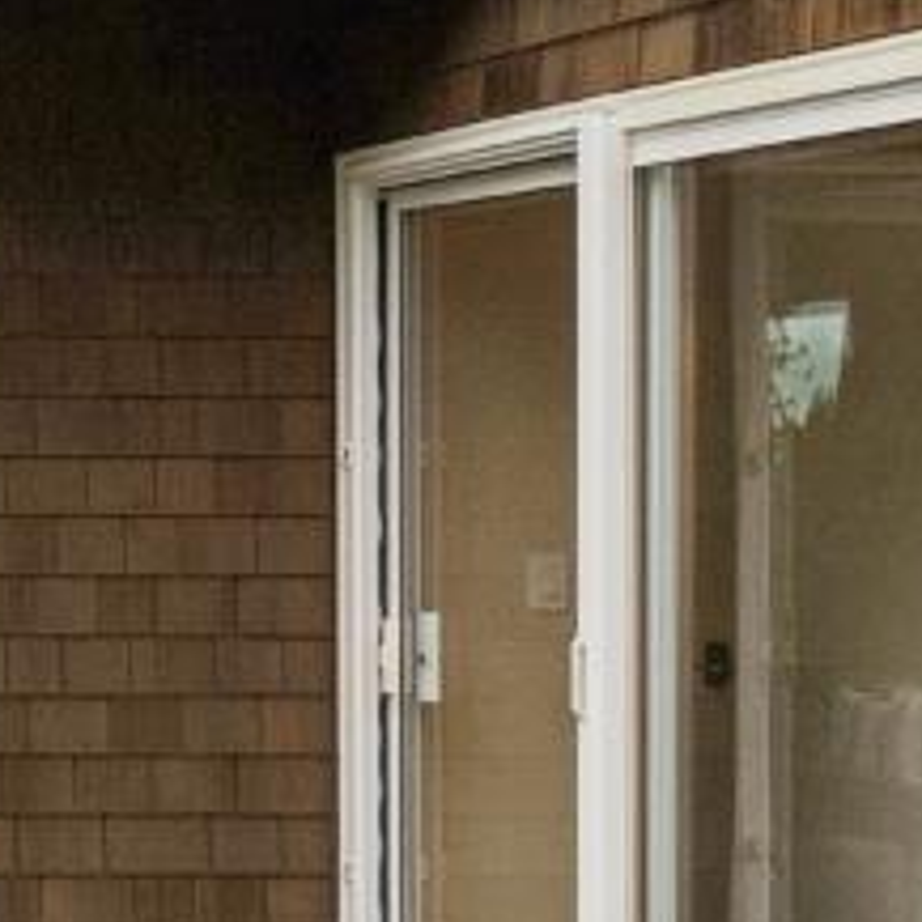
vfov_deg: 18.5
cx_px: -1160
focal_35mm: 94
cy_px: 557
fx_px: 2833
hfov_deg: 14.0
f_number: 8
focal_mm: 16
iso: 640
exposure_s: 1/800
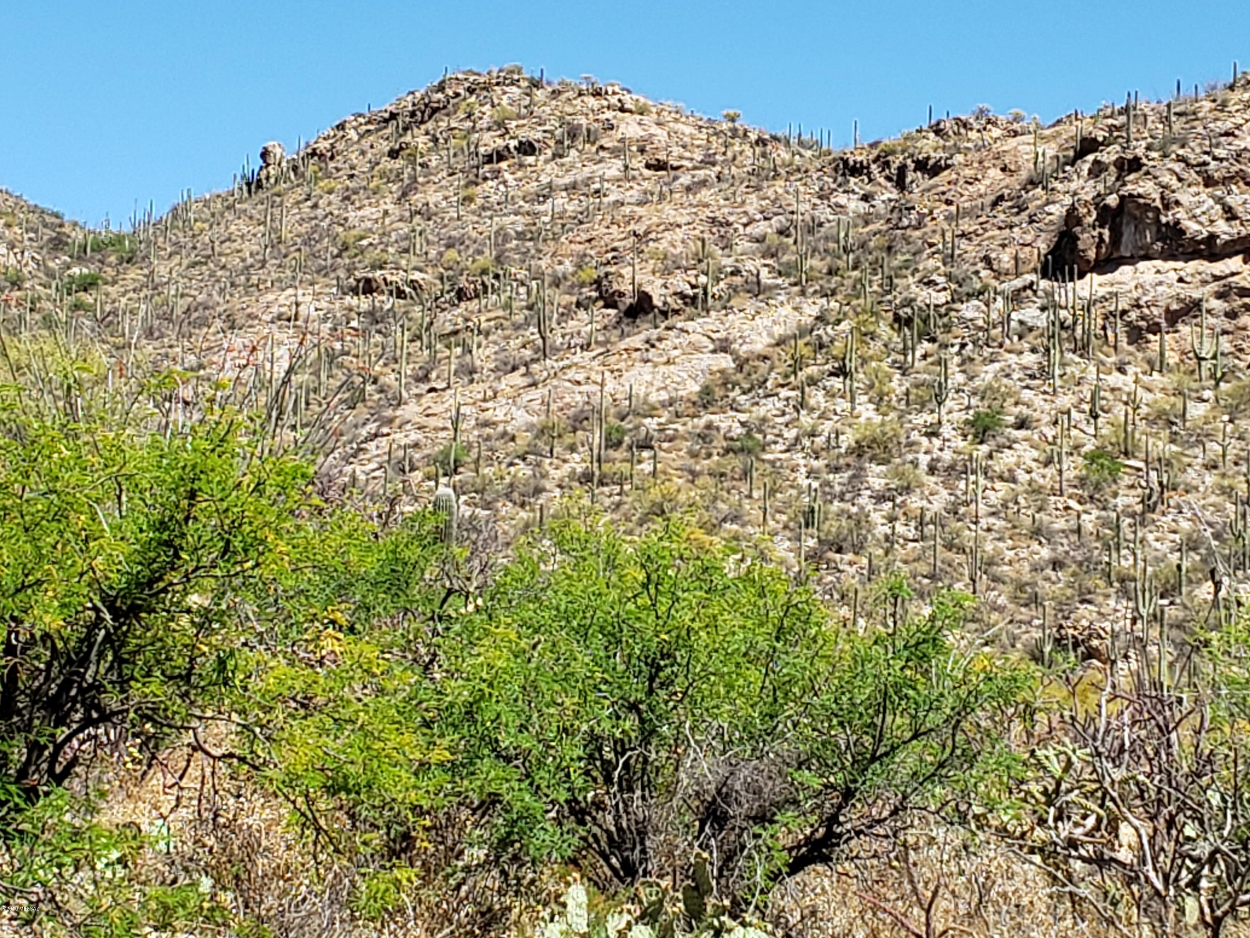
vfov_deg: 53.1
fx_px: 939
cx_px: 625
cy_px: 469
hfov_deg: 67.3
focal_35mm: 26
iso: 50
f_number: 2.4
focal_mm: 4.3
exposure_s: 1/1099
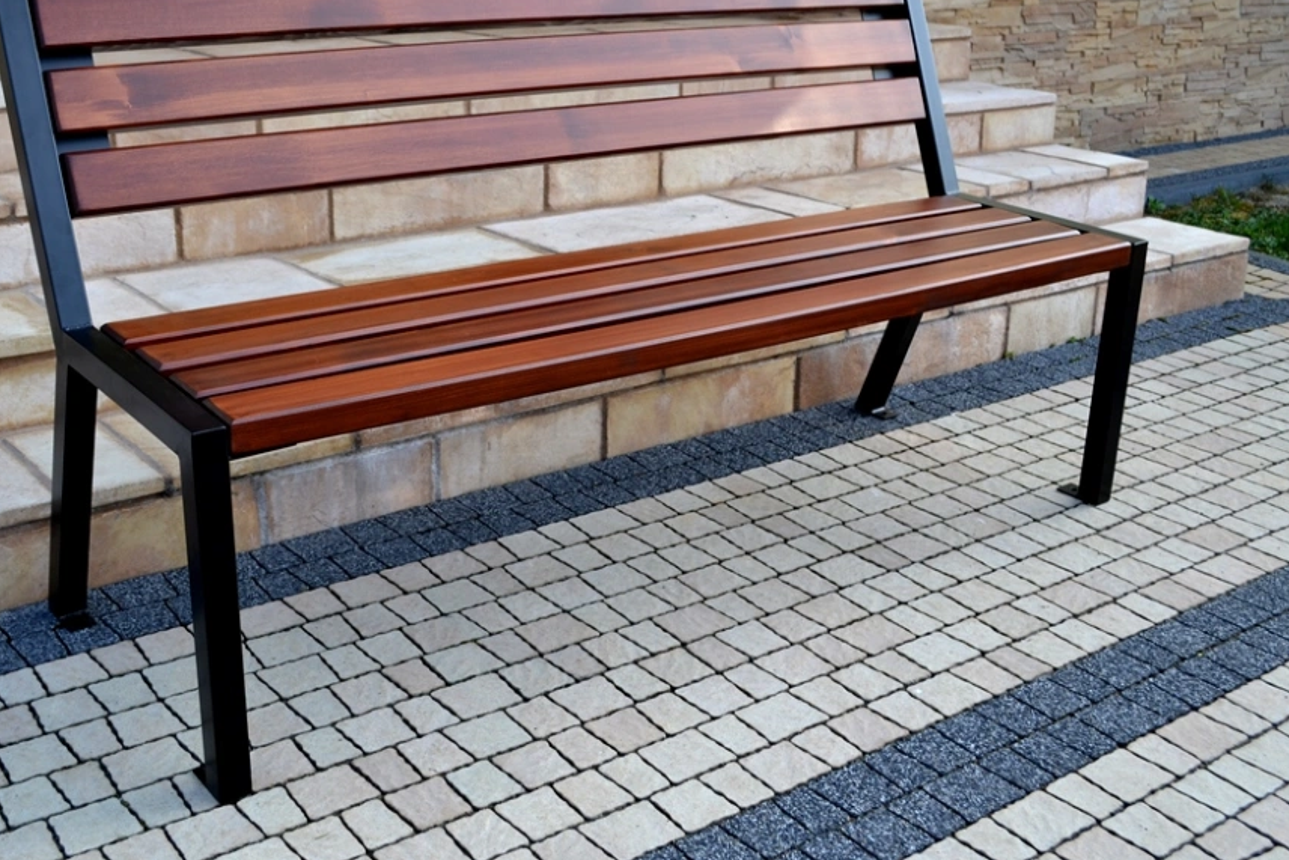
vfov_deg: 31.8
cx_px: 579
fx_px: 1504
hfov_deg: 46.3
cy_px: 363
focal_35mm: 42
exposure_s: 1/125
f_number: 5.6
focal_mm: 24
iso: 180
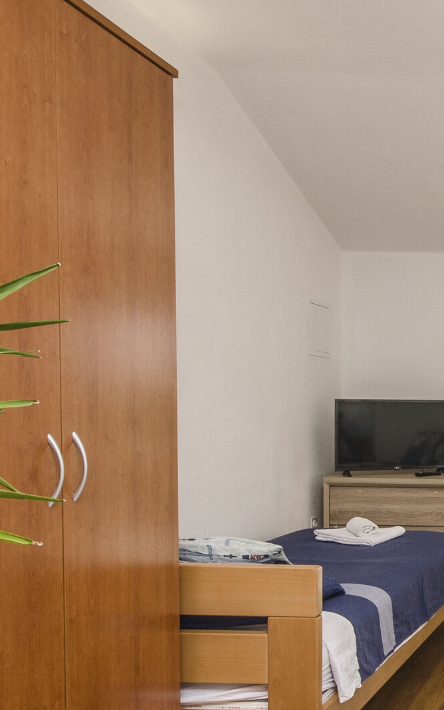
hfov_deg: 25.5
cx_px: 634
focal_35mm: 40
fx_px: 774
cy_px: 428
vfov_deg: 48.9
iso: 100
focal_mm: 10
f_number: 8
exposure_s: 1/100
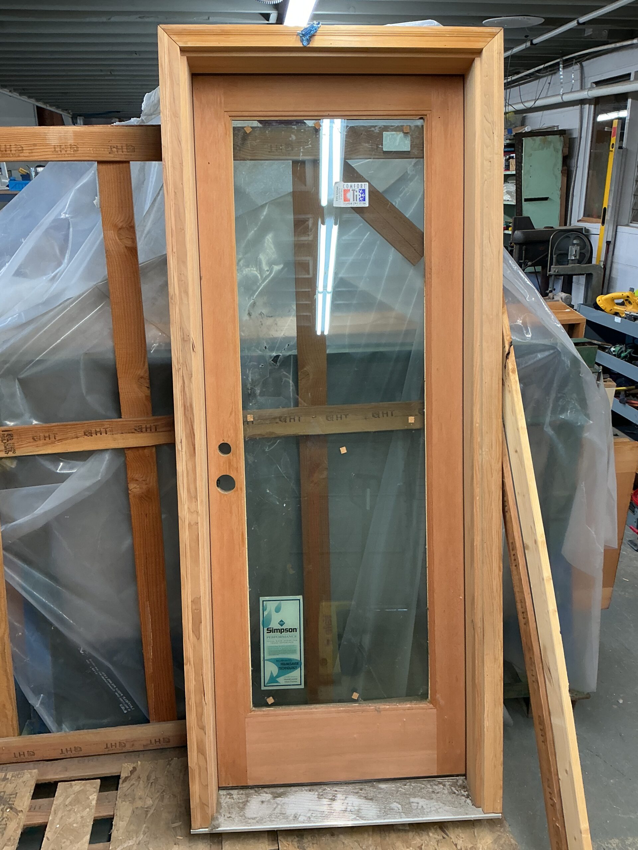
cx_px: 319
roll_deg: +1.1
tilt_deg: -20.8
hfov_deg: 48.2
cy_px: 425
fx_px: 713
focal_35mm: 29
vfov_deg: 61.7
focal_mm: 3
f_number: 1.8
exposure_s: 1/60
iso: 80
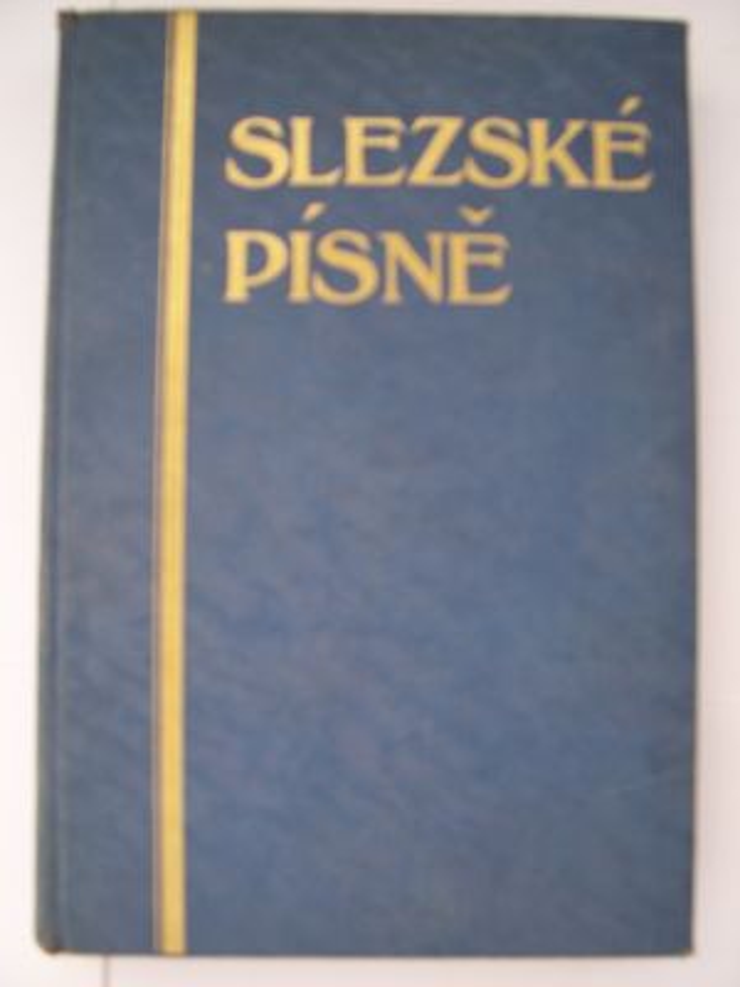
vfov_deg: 54.0
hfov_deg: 41.8
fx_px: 969
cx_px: 370
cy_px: 494
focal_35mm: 34
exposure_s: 1/60
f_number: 2.7
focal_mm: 5.6
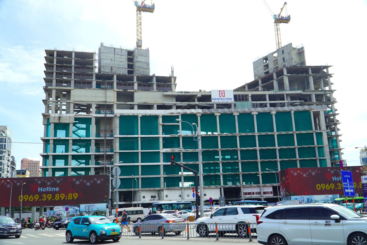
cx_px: 184
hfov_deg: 59.5
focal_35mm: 32
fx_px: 321
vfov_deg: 41.7
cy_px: 122
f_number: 5
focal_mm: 21
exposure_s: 1/640
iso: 100
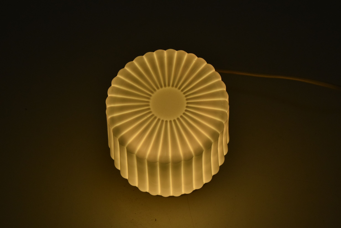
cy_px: 114
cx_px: 170
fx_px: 540
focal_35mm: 57
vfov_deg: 23.8
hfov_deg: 35.0
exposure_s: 1/800
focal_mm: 38
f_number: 14
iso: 1600
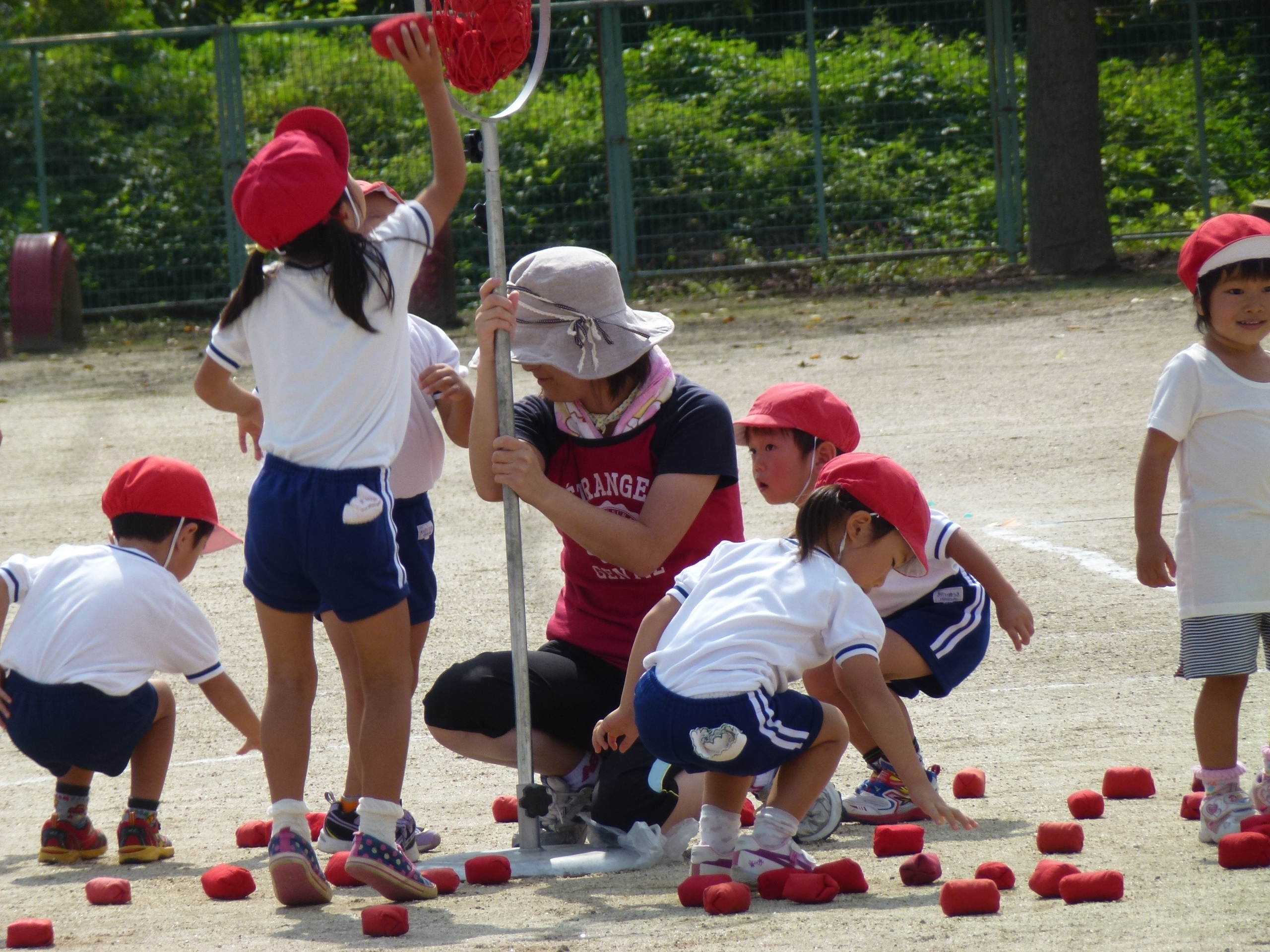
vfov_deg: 3.9
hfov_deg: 5.2
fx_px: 14088
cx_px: 635
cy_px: 476
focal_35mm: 384
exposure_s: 1/400
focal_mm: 68.8
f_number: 5.9
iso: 100
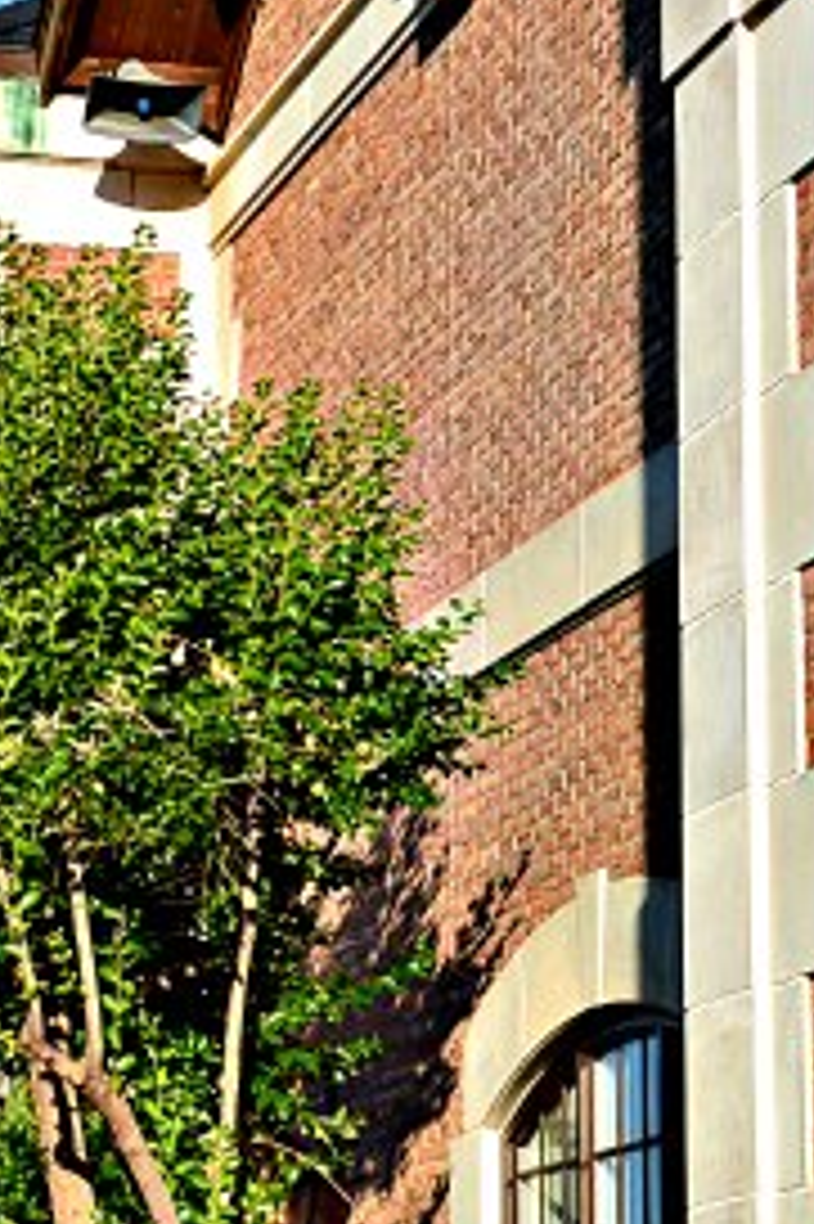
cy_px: 261
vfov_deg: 15.1
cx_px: 328
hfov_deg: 10.1
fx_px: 4584
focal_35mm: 135
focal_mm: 18.5
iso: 160
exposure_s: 1/1000
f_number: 5
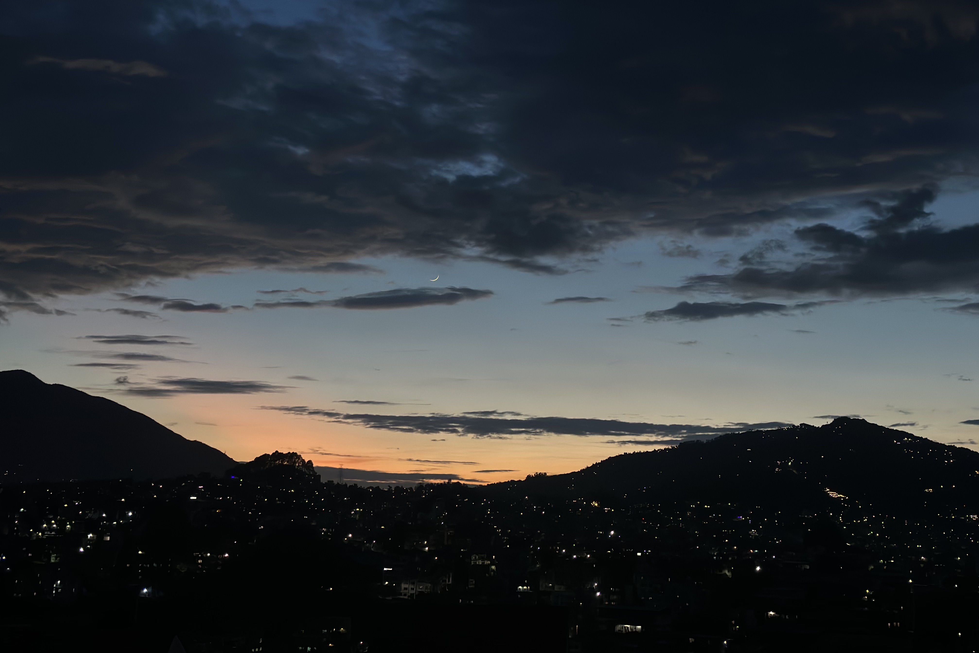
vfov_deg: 27.0
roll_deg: -2.1
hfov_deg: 39.6
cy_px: 290
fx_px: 1360
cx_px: 490
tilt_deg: +9.3
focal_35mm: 50
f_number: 1.78
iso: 250
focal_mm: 6.86
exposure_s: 1/60
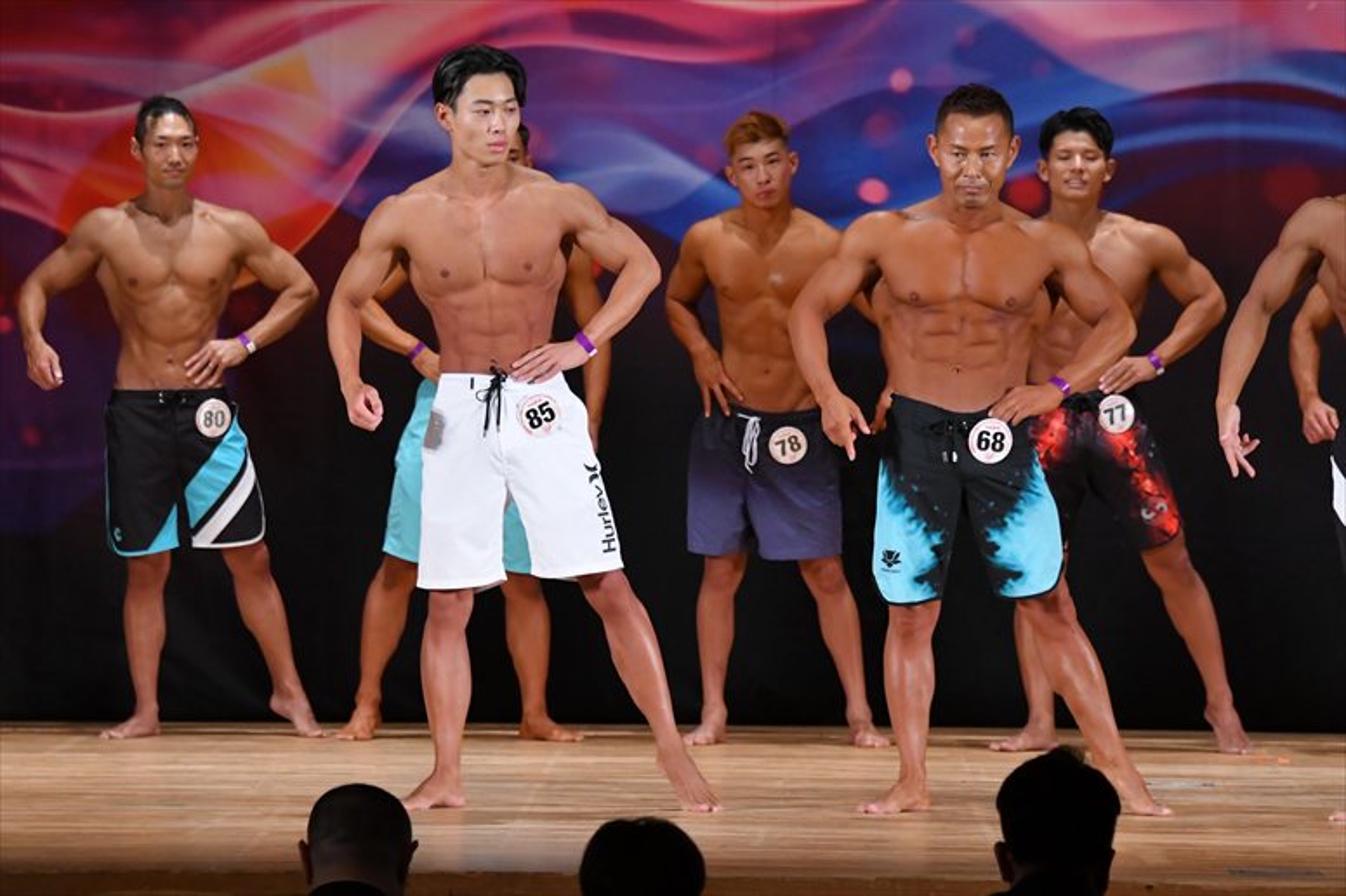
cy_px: 448
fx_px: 8969
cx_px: 673
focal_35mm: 240
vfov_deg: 5.7
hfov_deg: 8.6
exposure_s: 1/400
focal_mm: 160
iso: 3200
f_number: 5.6
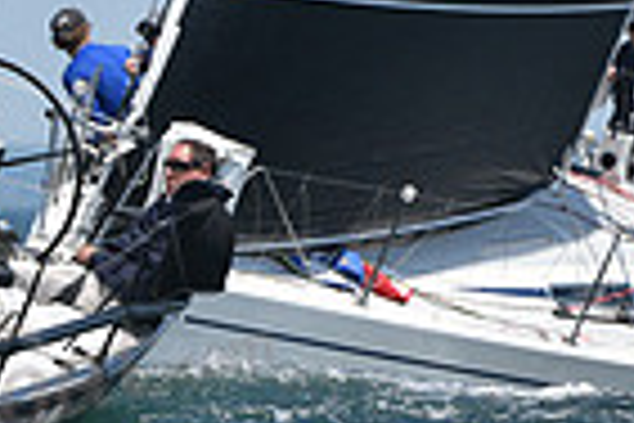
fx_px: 29056
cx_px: -589
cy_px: 241
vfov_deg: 0.8
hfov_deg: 1.2
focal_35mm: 1650
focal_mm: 400
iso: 320
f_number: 6.3
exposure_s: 1/1600
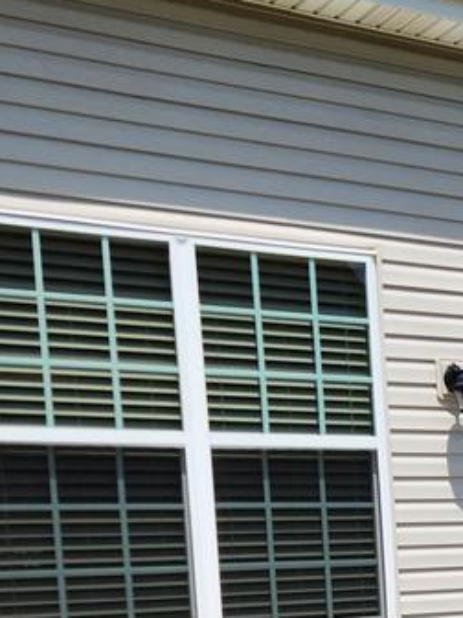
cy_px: 690
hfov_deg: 18.1
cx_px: 654
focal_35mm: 74
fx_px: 1320
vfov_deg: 24.5
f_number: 1.8
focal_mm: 5.4
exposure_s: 1/2937
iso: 20
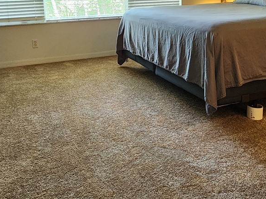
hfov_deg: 51.4
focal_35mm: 36
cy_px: 35
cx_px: 138
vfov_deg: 37.9
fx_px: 277
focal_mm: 2.2
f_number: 2.2
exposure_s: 1/40
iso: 320
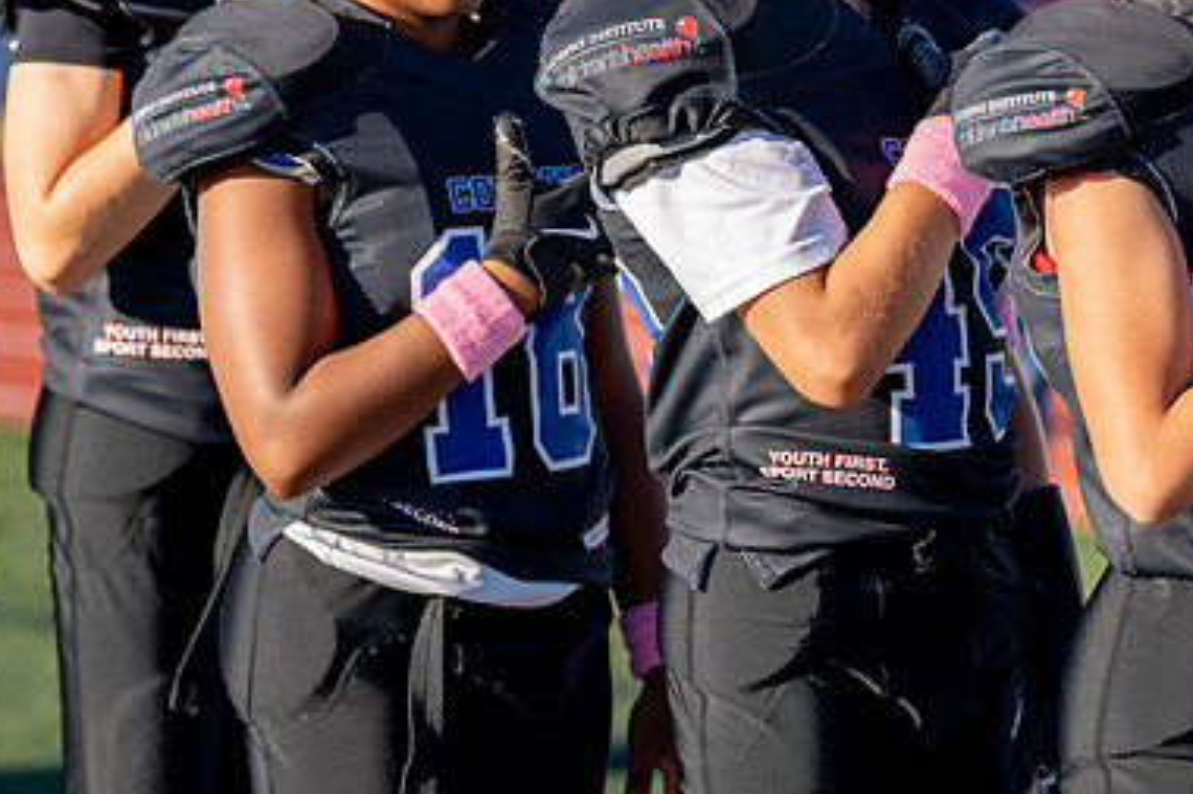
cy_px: 143
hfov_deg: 10.6
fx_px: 6393
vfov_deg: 7.1
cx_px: 852
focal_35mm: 193
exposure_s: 1/2000
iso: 160
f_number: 2.8
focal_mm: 101
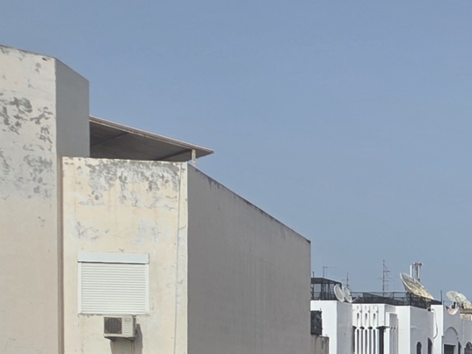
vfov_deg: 22.2
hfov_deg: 25.9
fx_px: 846
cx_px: 640
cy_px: 399
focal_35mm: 62
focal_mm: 2.2
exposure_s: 1/3512
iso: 40
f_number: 1.9
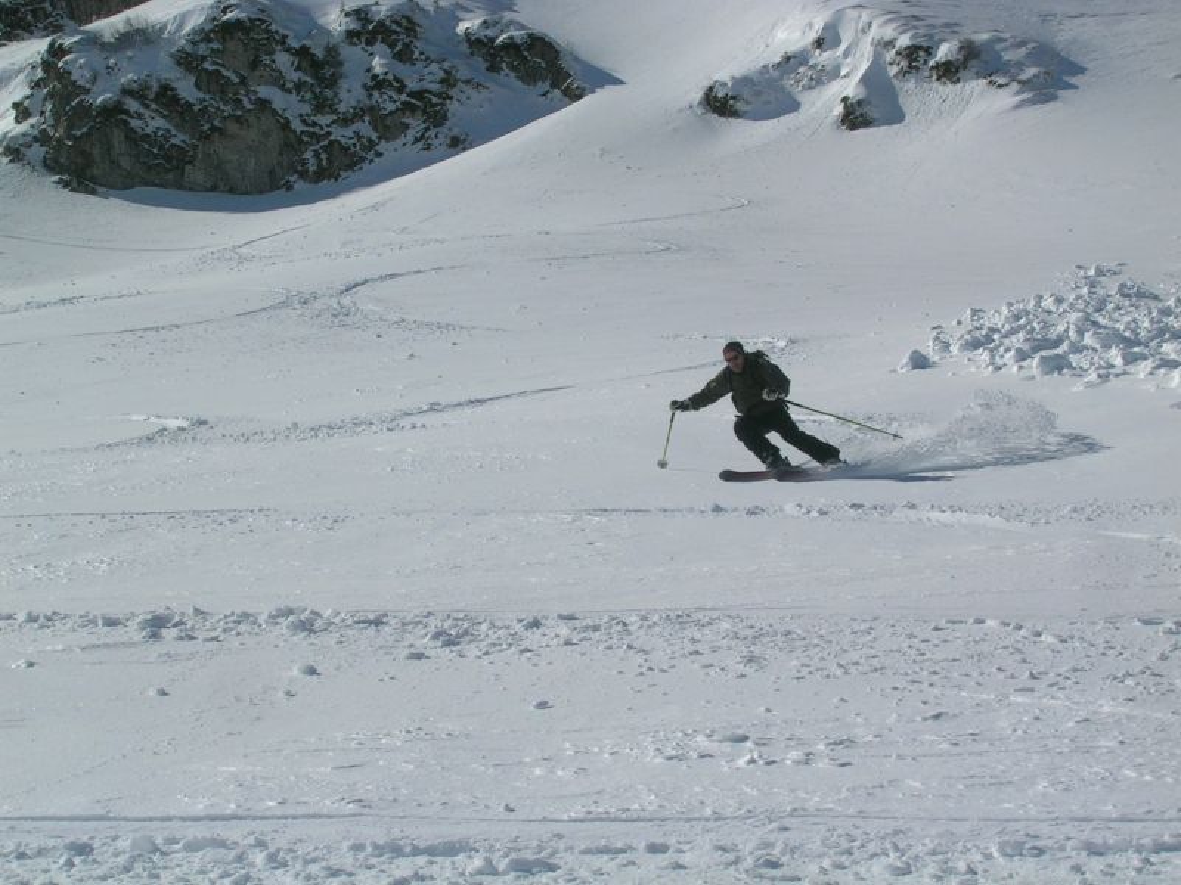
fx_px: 5527
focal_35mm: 162
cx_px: 590
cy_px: 442
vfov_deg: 9.2
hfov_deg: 12.2
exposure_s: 1/710
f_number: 8.2
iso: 50
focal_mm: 16.2
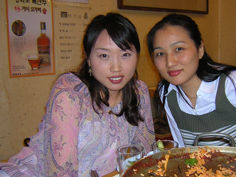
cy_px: 105
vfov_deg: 30.8
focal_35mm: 47
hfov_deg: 40.1
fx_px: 320
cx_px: 153
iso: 100
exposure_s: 1/60.1
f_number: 2.6
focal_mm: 4.7
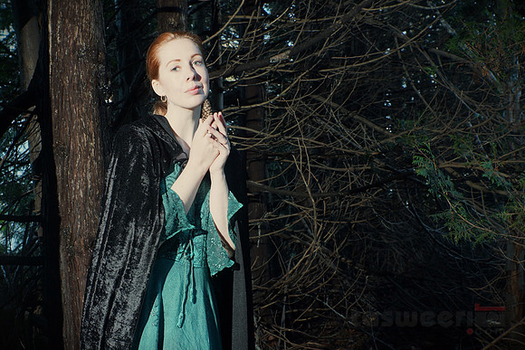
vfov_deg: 36.9
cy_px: 175
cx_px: 262
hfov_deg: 53.1
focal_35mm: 36
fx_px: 525
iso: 400
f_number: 5
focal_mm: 24
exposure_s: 1/100
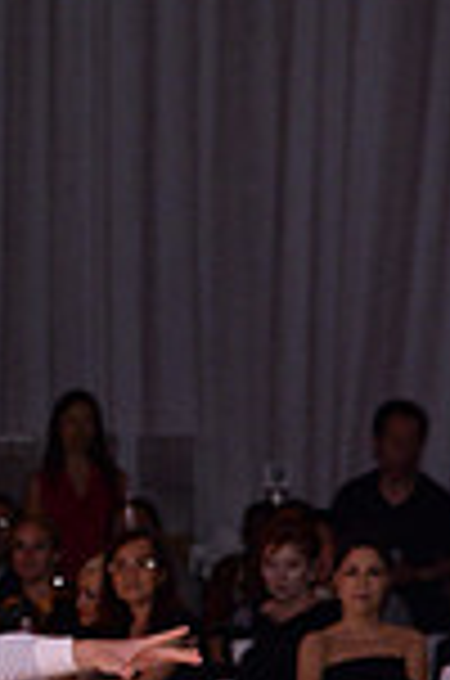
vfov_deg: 4.9
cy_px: 878
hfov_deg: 3.2
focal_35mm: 423
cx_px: -304
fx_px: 7967
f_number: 4.5
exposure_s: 1/250
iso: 1600
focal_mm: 110
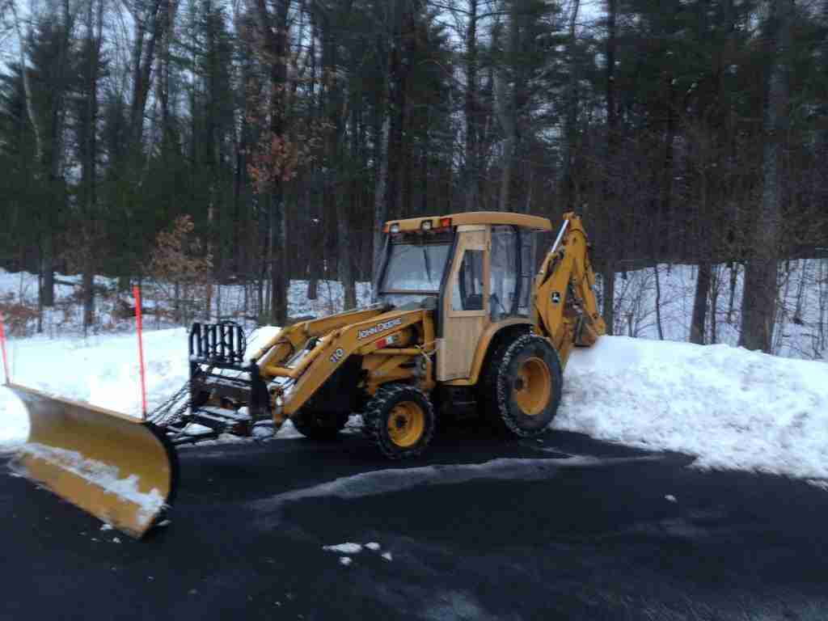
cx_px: 414
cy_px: 310
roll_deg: -2.2
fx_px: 789
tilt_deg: -3.0
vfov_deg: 42.9
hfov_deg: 55.4
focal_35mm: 33
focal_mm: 4.12
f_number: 2.4
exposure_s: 1/20
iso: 100
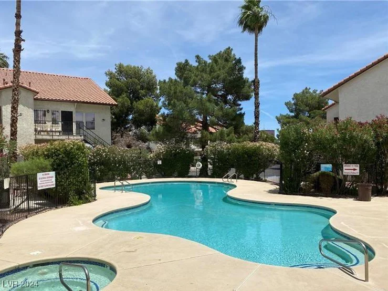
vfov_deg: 53.0
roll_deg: +1.0
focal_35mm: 26
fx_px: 291
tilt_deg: -1.0
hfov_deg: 67.3
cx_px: 194
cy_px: 146
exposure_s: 1/5025
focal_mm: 4.25
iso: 32
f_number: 1.8
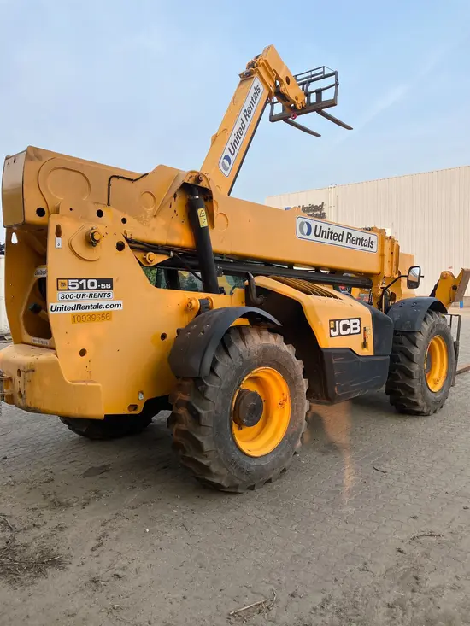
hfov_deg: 49.8
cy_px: 313
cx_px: 235
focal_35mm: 28
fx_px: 507
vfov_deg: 63.4
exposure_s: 1/382
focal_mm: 3.99
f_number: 1.8
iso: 32
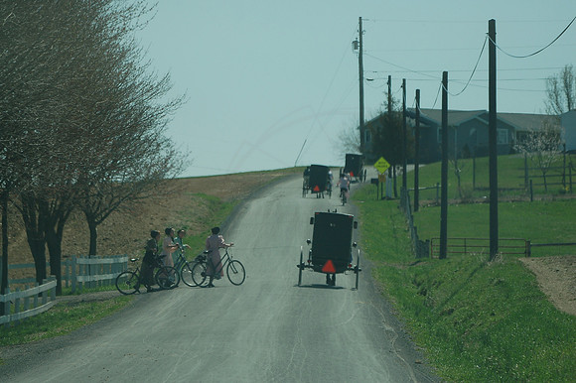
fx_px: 4677
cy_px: 192
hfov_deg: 7.0
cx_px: 288
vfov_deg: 4.7
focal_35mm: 292
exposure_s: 1/1000
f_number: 6
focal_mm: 195
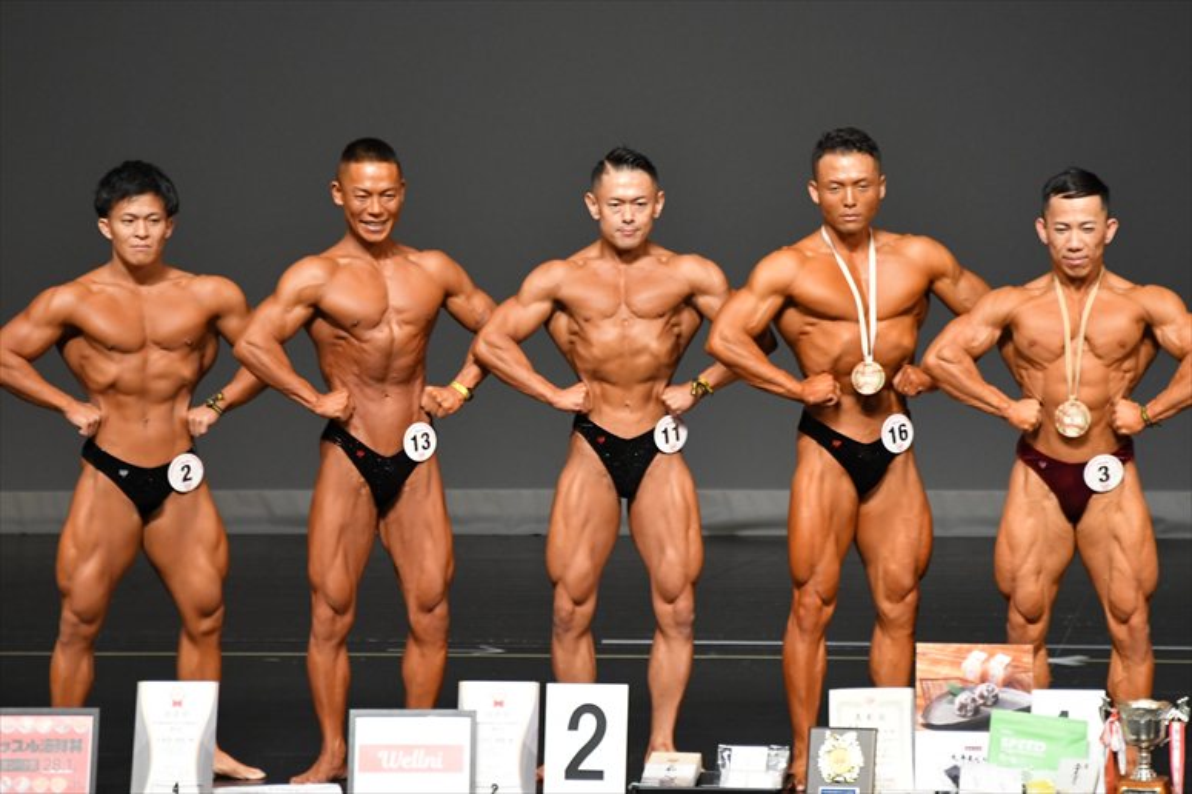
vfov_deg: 4.4
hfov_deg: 6.5
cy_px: 397
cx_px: 596
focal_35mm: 315
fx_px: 10425
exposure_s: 1/400
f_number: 5.6
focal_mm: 210
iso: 2500
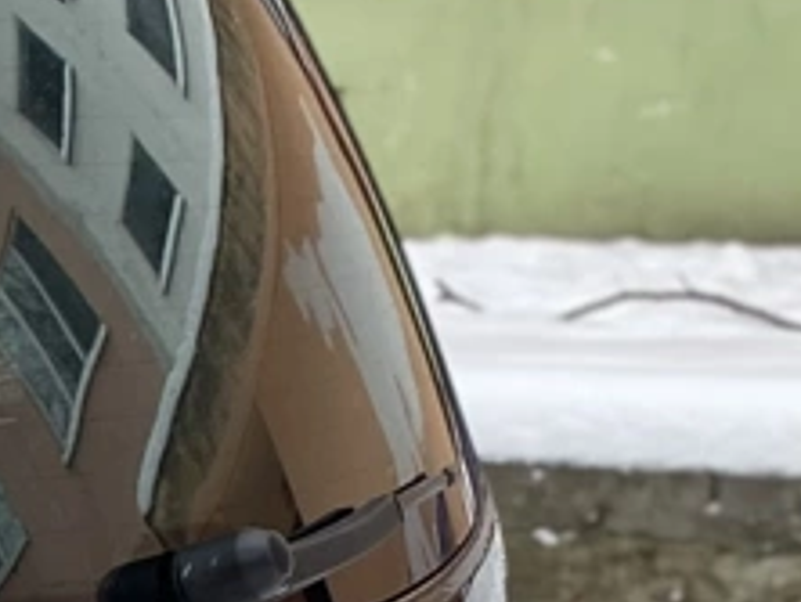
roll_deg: -0.6
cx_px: -1681
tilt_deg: -15.6
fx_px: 4332
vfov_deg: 7.6
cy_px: 1244
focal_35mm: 187
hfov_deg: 8.6
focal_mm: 4.25
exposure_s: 1/336
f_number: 1.8
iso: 32
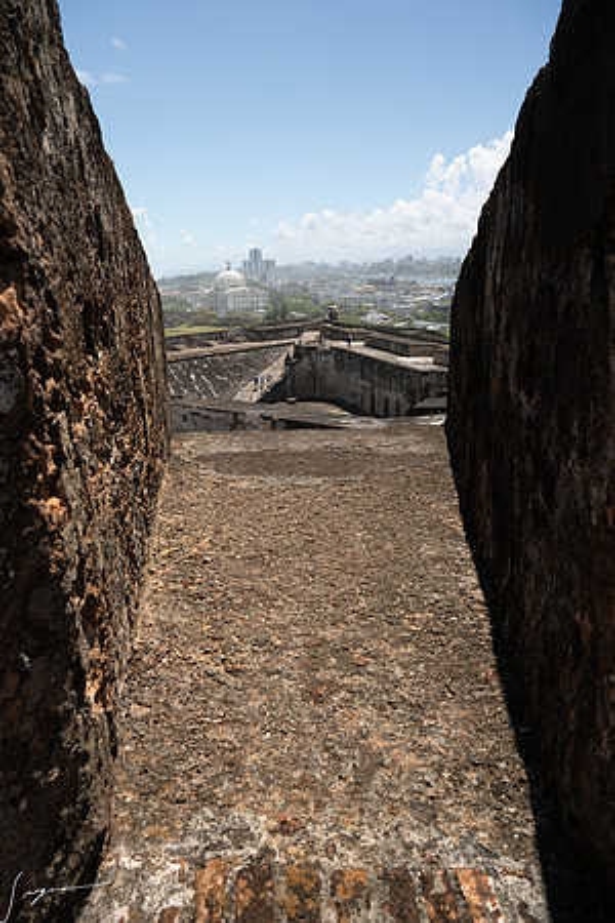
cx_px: 308
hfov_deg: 53.1
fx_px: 615
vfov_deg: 73.7
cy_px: 462
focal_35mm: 24
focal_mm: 24
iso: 100
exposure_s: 1/125
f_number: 8
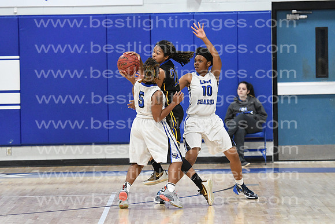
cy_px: 112
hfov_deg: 8.9
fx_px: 2164
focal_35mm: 232
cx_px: 168
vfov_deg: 5.9
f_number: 3.5
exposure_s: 1/640
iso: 5000
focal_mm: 155
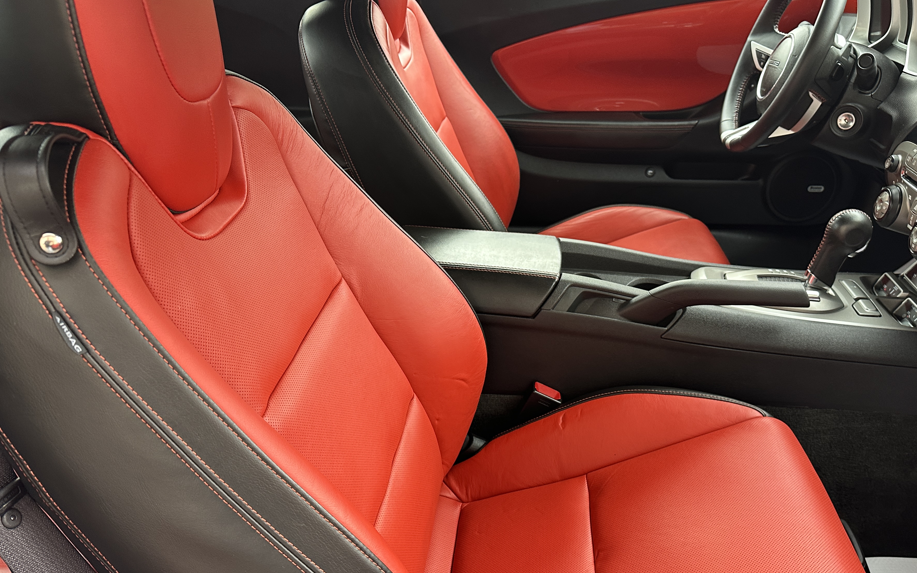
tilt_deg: -31.2
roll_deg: +1.3
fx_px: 725
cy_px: 355
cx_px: 501
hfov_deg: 64.5
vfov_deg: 42.9
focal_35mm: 29
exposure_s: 1/121
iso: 200
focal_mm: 6.86
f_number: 1.78
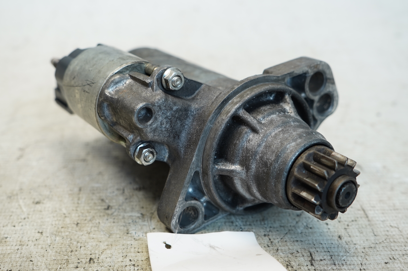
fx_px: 544
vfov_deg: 28.0
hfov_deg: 41.1
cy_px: 136
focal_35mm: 48
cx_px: 204
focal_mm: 32
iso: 250
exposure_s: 1/60
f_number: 4
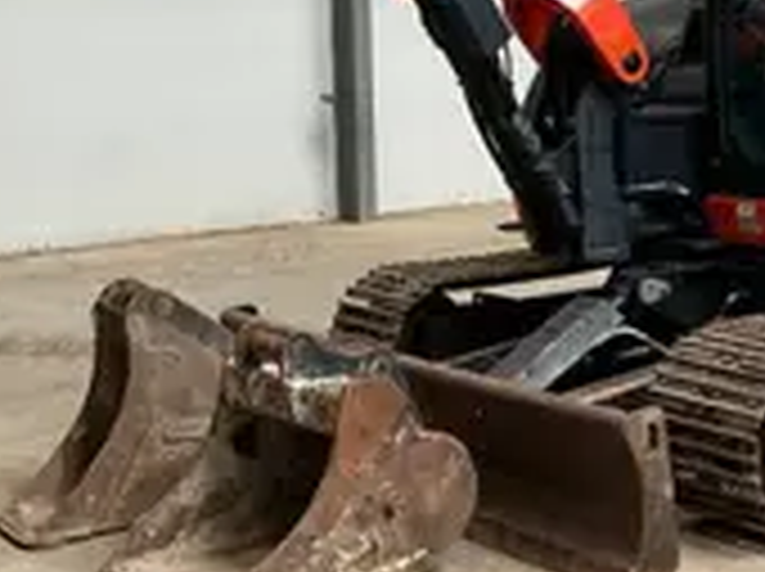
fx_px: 1810
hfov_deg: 23.8
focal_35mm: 82
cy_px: 27
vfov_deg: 17.6
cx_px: 306
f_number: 1.8
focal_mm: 3
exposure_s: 1/60
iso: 125
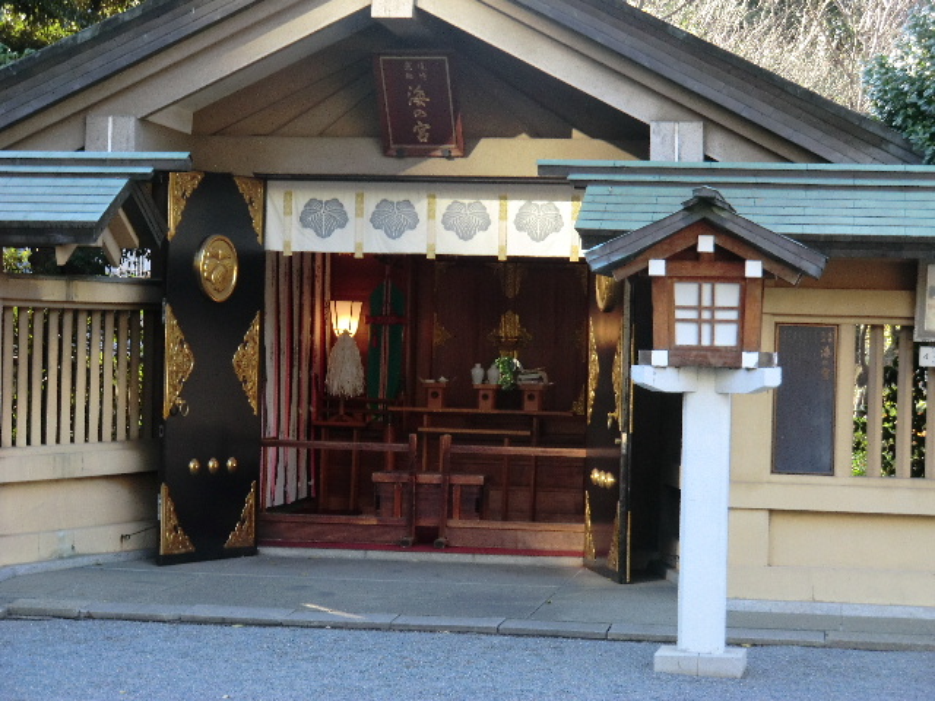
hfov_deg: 22.0
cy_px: 350
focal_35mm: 89
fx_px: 2404
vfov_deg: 16.6
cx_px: 468
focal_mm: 16
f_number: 4.8
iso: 200
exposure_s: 1/60
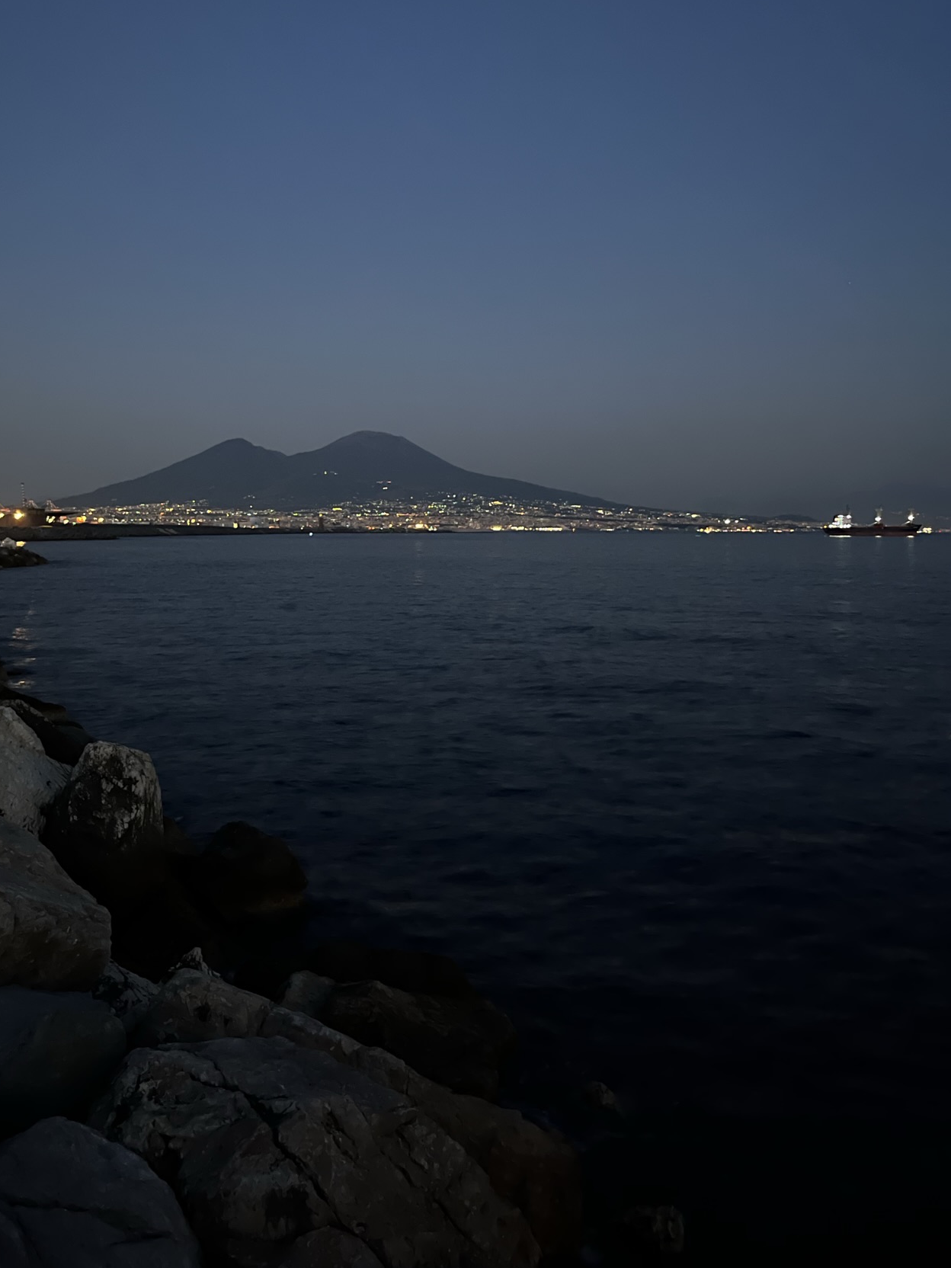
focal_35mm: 32
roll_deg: +0.5
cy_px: 504
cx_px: 379
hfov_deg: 43.9
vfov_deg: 56.4
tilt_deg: +1.1
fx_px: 1172
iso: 2500
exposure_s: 1/25
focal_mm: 5.1
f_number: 1.6
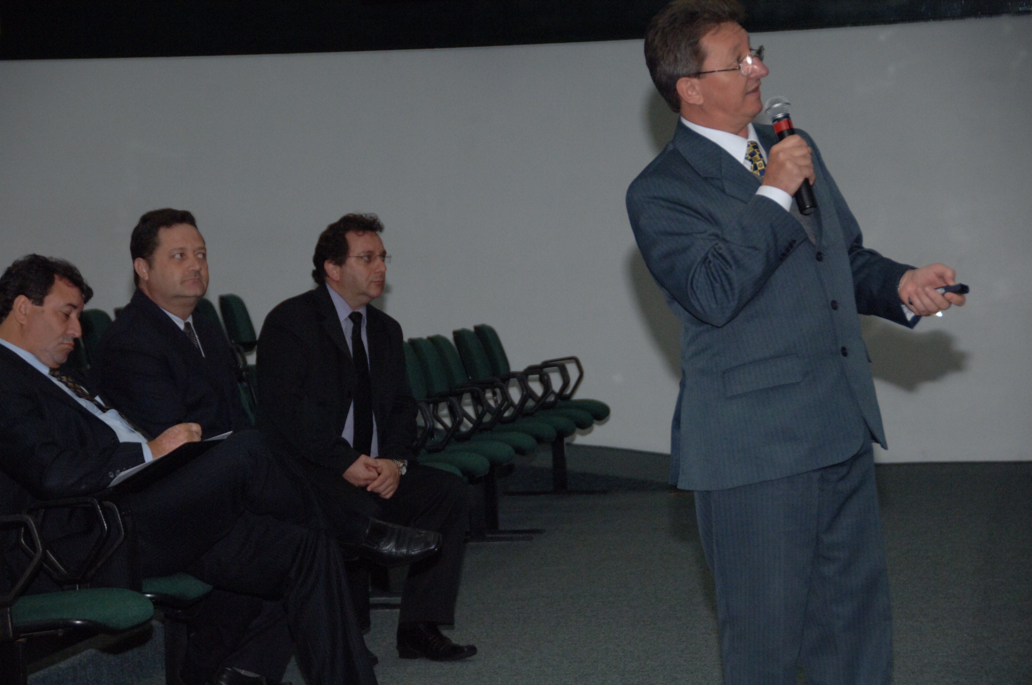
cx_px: 516
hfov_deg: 16.7
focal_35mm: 123
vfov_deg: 11.1
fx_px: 3522
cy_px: 342
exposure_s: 1/250
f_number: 5
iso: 800
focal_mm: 82
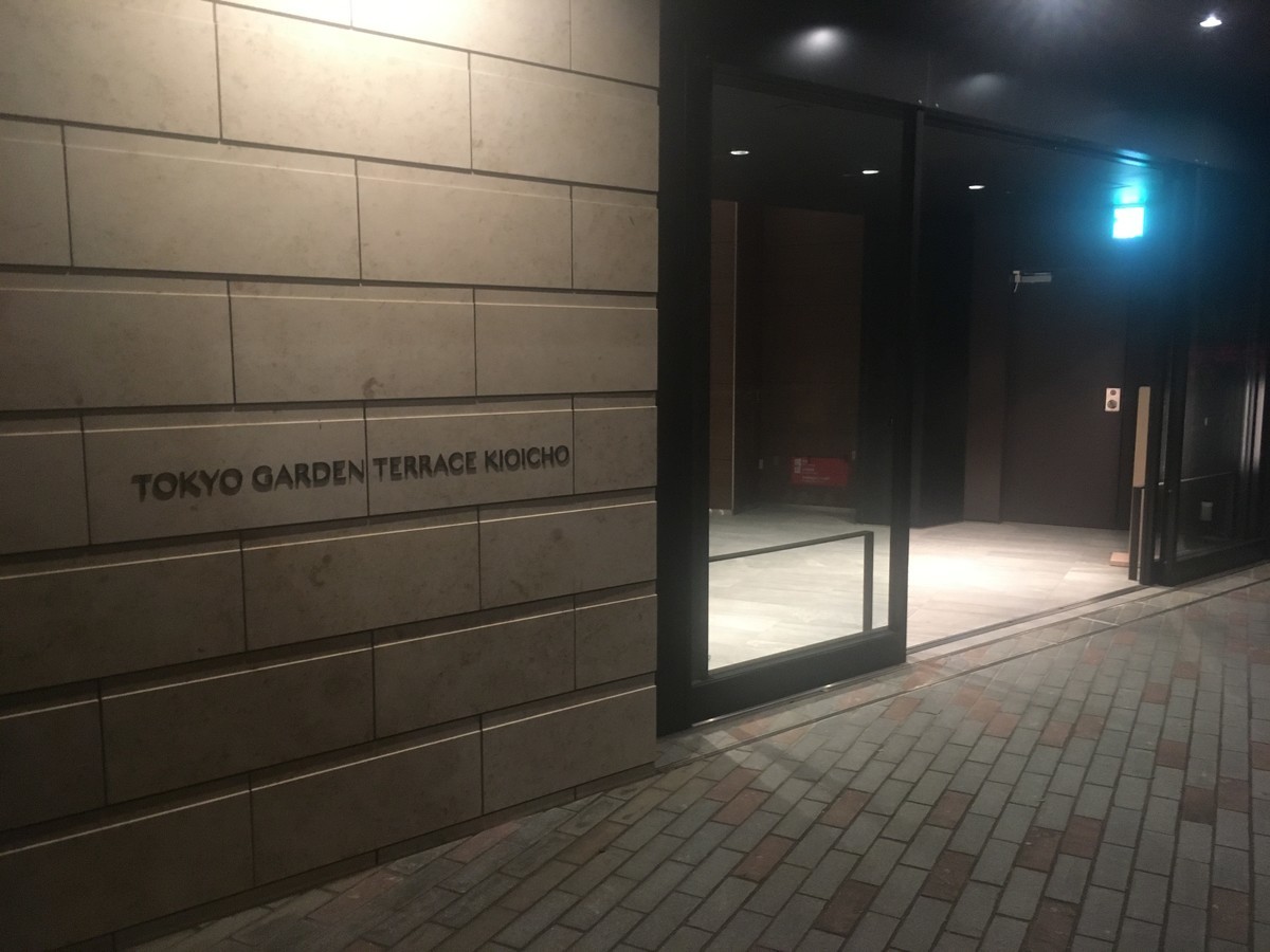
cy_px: 476
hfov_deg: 61.7
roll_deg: +0.3
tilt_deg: -8.9
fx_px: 1064
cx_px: 635
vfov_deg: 48.2
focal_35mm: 29
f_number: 2.2
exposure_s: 1/15
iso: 200
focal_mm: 4.15
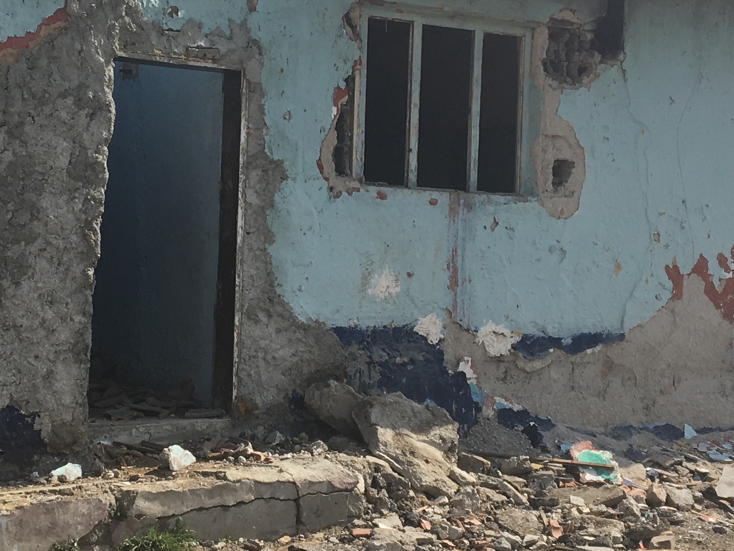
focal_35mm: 79
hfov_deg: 24.7
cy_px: 188
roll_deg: -0.6
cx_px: 282
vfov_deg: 18.6
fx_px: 1675
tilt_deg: +6.0
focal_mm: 4.15
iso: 25
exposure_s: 1/1241
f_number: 2.2
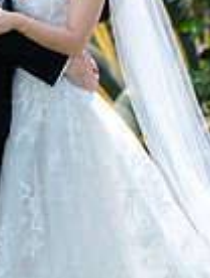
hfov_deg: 7.3
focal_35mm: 205
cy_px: 71
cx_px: 35
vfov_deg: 9.6
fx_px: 1653
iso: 80
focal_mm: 80
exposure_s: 1/1600
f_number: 1.7
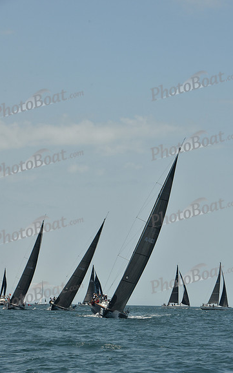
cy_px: 187
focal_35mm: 125
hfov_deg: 10.5
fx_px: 1269
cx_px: 117
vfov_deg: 16.7
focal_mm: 122
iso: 320
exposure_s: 1/640
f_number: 10
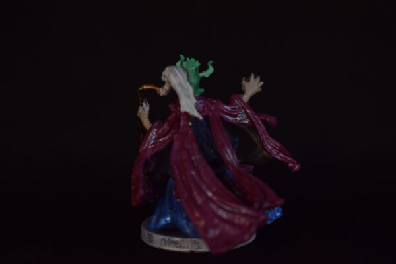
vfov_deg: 16.6
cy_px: 132
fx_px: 907
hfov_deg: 24.6
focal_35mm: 82
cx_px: 198
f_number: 5.6
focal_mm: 55
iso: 400
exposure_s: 1/30
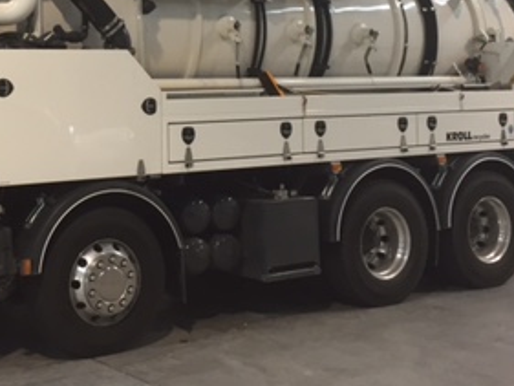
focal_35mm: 66
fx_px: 980
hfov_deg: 28.6
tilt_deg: +1.6
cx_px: 88
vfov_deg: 21.8
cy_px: 40
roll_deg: +1.2
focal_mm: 4.15
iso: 100
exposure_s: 1/33
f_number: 2.2
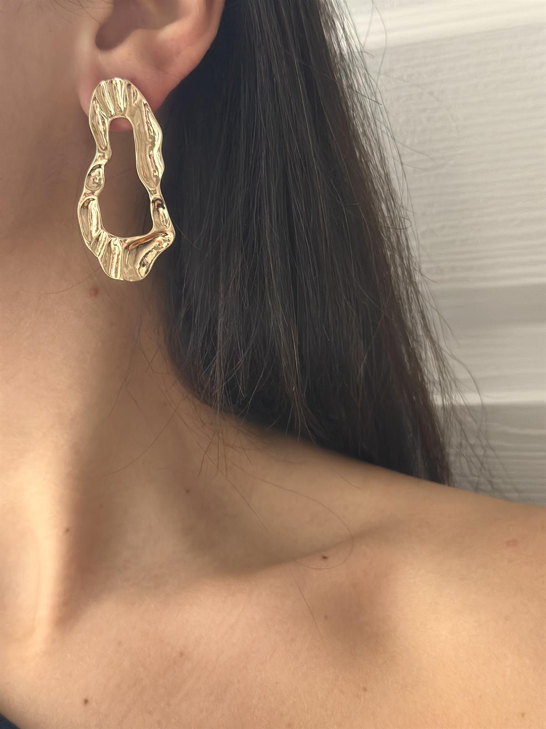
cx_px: 273
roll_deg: +4.1
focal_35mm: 48
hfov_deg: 30.3
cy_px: 364
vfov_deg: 39.7
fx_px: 1009
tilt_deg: -3.6
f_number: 1.78
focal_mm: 6.86
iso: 500
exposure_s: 1/40
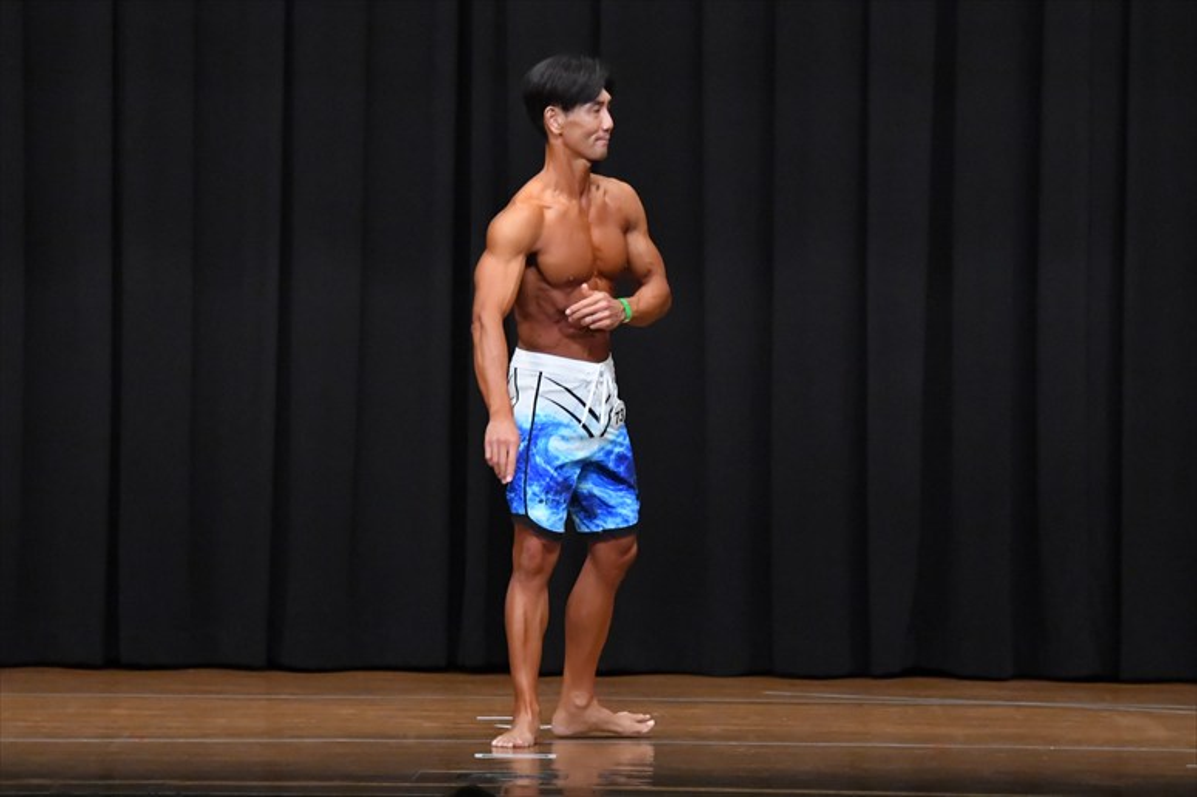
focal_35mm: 225
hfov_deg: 9.2
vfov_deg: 6.1
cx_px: 598
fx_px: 7478
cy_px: 398
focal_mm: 150
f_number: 5.6
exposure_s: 1/400
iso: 8000
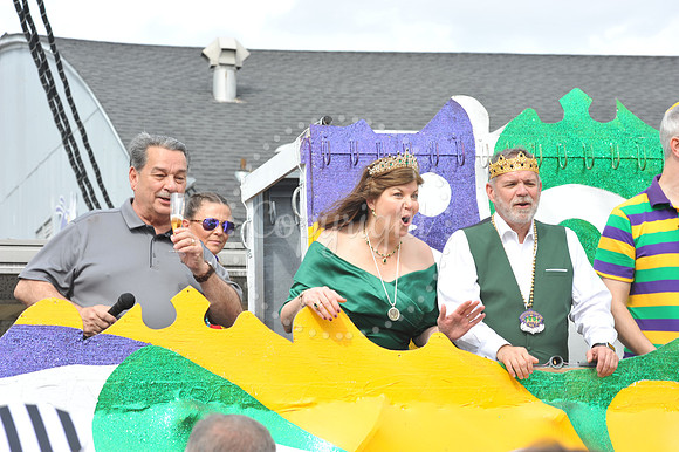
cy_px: 226
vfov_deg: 10.1
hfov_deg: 15.2
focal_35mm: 135
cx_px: 340
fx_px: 2545
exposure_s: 1/100
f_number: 13
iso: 200
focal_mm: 135
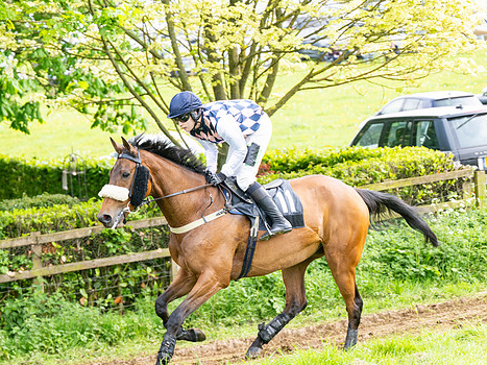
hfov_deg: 12.9
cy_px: 216
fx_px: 2152
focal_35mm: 153
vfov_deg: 9.7
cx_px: 254
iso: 400
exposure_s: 1/1000
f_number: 4
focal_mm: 110
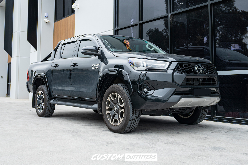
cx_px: 124
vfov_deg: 47.9
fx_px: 186
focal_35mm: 27
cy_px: 82
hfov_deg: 67.4
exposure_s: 1/60
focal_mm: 27
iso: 100
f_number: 4
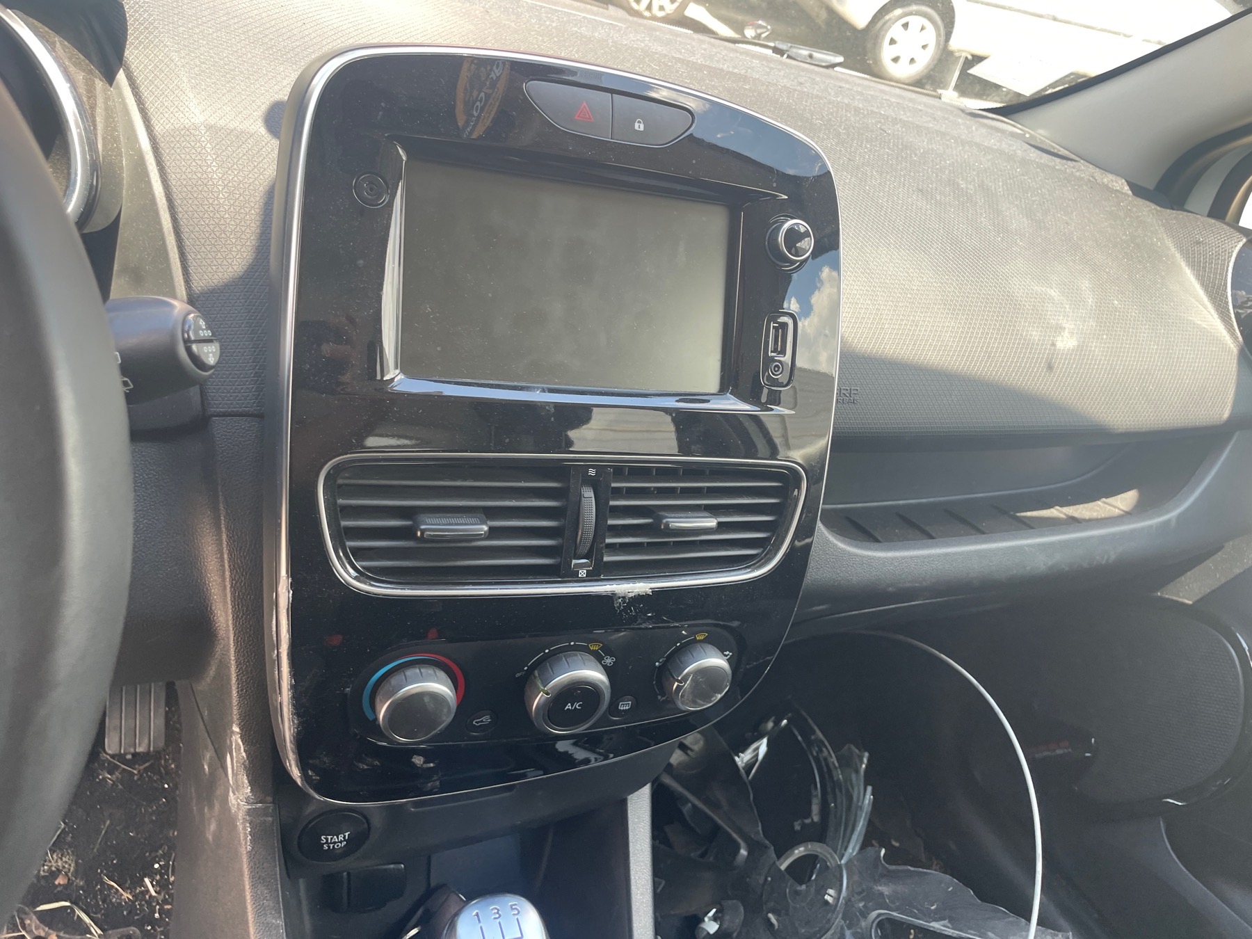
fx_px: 940
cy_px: 470
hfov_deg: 67.3
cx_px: 626
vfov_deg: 53.1
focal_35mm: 26
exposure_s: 1/121
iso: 50
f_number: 1.6
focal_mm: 4.2
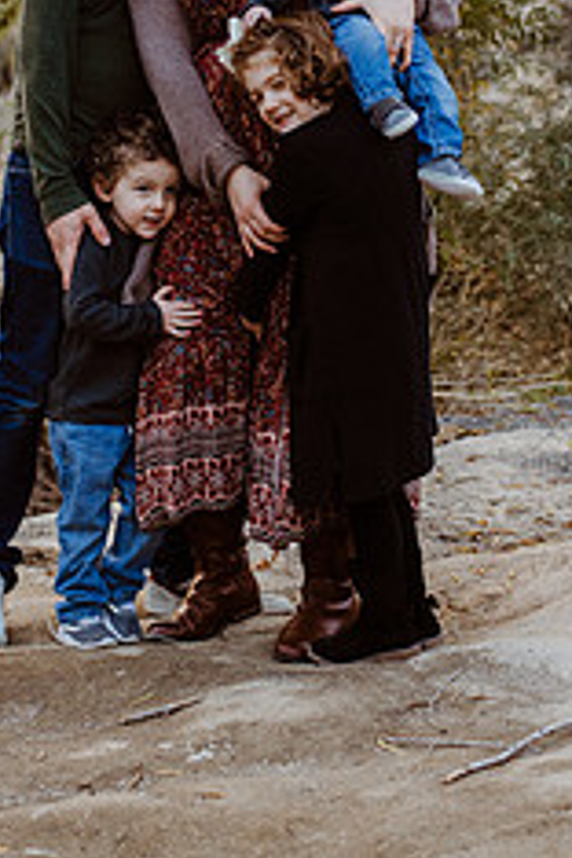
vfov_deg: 20.8
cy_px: 81
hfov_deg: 14.2
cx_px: 341
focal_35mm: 96
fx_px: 2288
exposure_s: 1/500
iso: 400
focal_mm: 50
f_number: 3.2
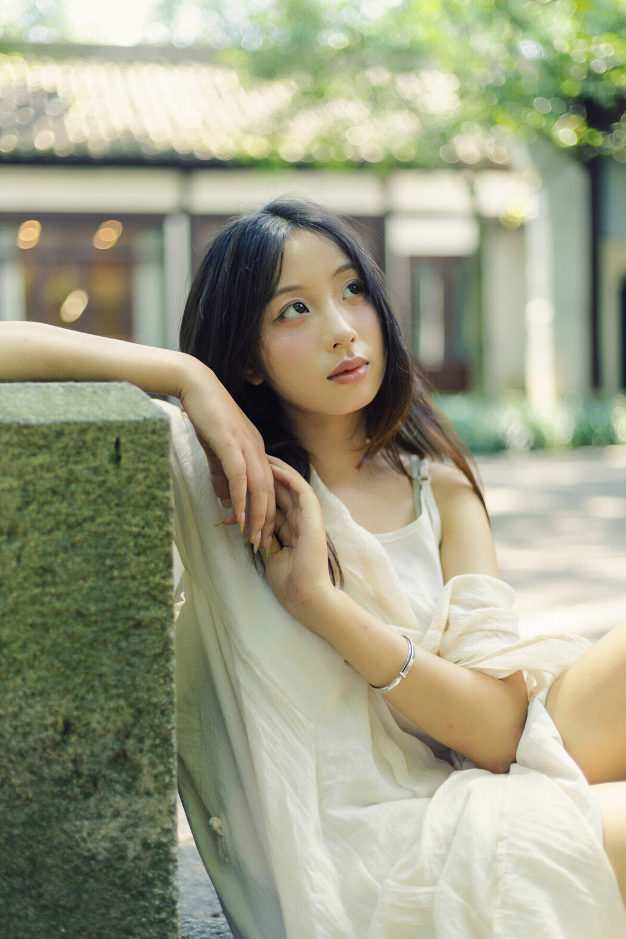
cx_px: 313
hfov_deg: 27.0
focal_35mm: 50
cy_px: 470
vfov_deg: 39.6
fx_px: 1304
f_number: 1.8
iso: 320
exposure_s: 1/400
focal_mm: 50
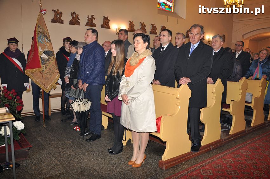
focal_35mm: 27
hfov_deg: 67.4
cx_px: 135
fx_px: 202
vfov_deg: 47.8
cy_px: 90
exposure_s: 1/60
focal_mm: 18
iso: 800
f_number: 5.6
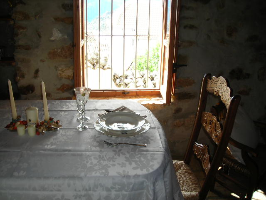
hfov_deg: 49.0
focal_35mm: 38
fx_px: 292
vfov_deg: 37.7
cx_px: 133
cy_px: 100
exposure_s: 1/56.3
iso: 50
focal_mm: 6.3
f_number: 3.2
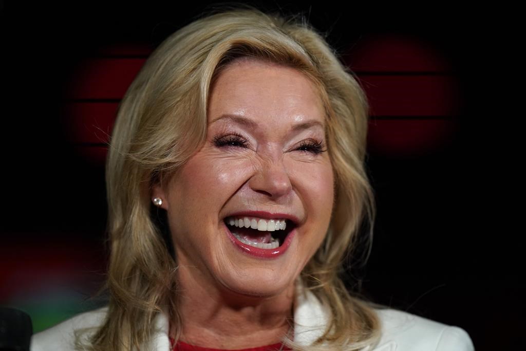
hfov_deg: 5.2
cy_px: 176
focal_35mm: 400
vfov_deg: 3.4
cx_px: 263
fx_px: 5845
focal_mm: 400
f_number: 2.8
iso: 3200
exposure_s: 1/1250
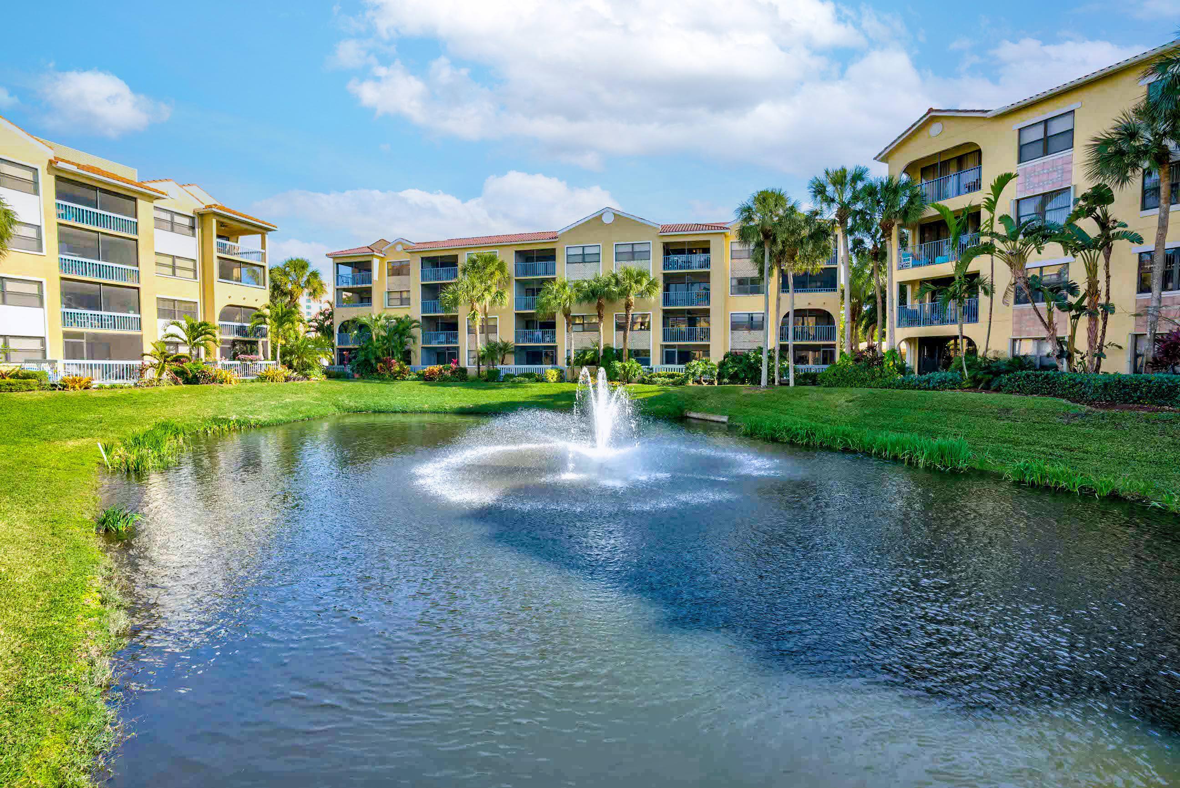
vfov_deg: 73.8
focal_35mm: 16
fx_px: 525
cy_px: 394
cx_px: 590
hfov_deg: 96.7
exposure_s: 1/200
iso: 200
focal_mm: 16
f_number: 8
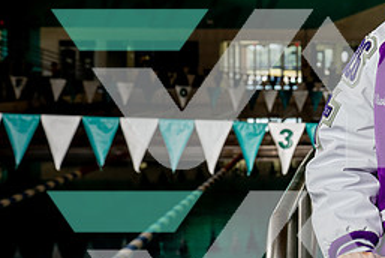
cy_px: 89
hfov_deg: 18.5
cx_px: 433
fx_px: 1135
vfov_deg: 12.9
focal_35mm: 106
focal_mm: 47
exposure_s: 1/250
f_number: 6.3
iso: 640
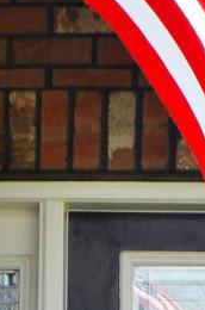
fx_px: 2379
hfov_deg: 4.9
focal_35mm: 277
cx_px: 271
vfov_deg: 7.4
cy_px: 374
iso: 200
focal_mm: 24
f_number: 8
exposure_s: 1/250
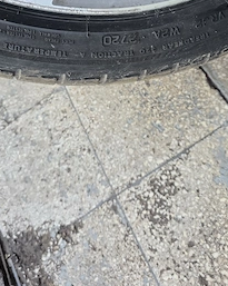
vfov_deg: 49.8
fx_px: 296
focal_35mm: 35
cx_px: 121
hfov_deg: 42.1
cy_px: 77
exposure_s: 1/182
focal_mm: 6.3
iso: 125
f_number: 1.7
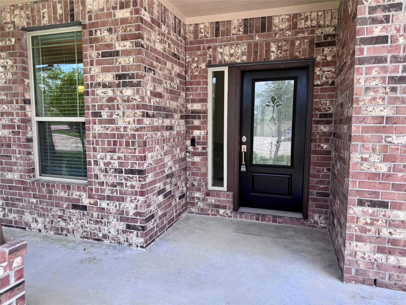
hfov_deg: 71.6
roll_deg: +0.2
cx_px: 203
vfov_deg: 56.8
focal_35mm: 24
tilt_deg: -6.3
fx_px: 281
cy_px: 152
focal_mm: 6.76
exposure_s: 1/747
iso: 80
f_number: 1.78
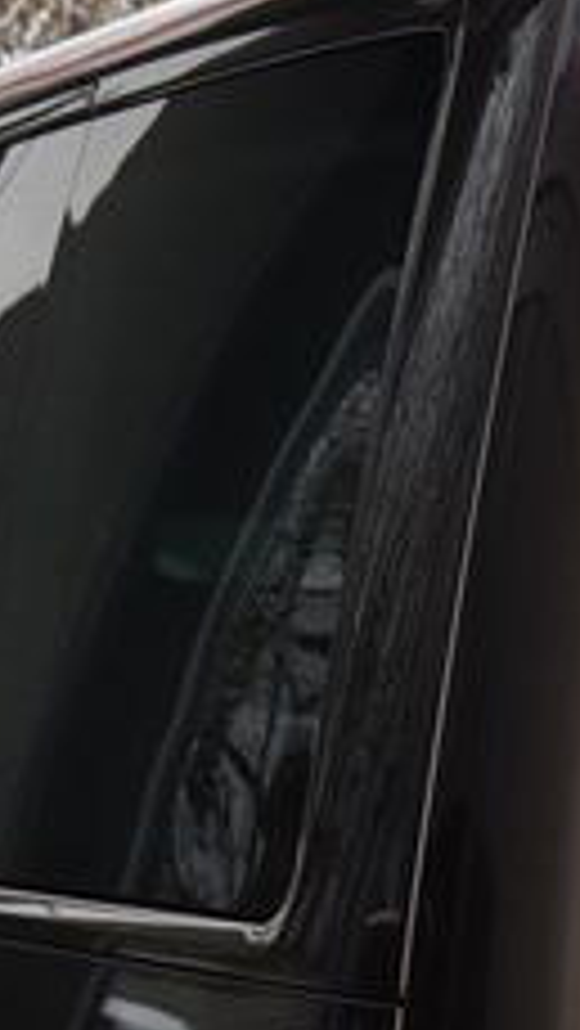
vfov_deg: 10.3
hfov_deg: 5.8
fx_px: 5626
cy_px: 1286
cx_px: 1061
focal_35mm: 206
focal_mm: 44
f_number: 6.3
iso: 500
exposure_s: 1/160
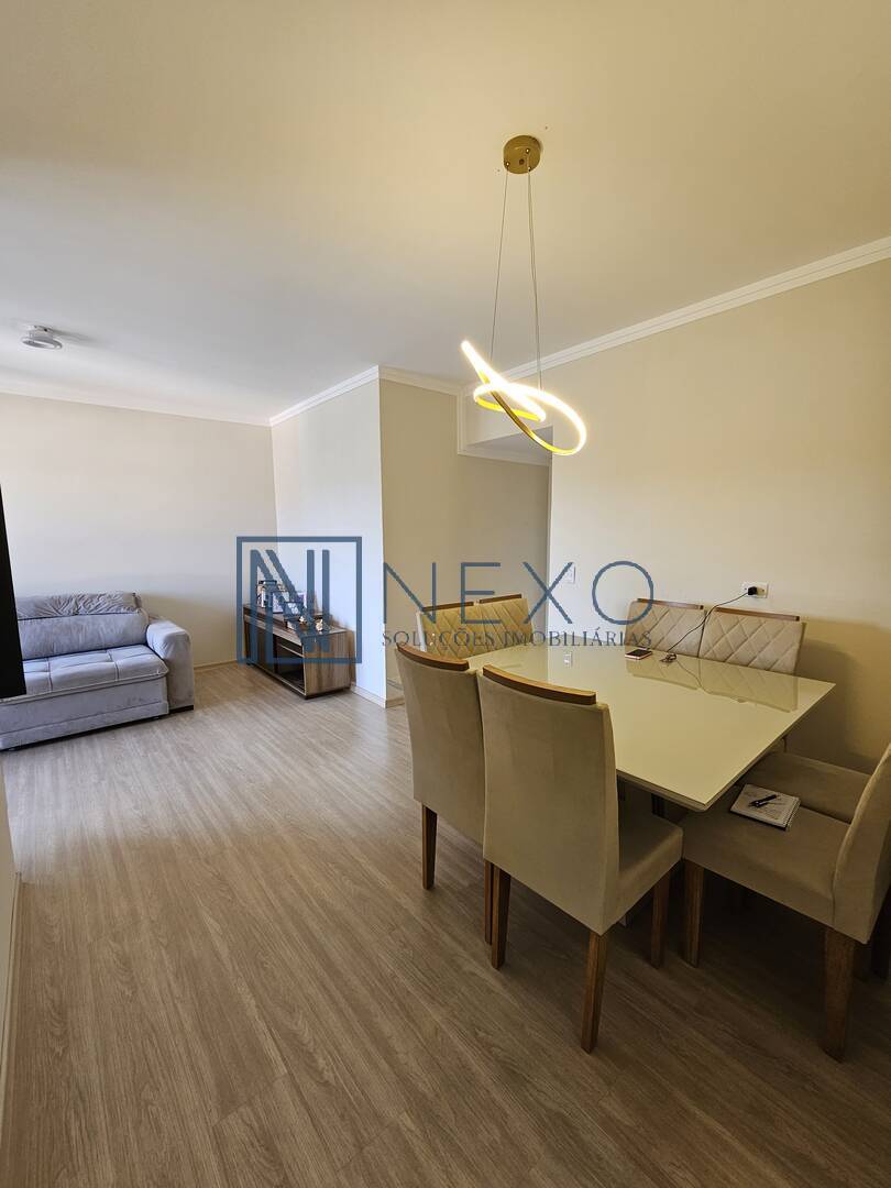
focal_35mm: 13
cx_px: 446
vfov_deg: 106.2
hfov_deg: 89.9
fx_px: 446
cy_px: 594
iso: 100
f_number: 2.2
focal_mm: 2.2
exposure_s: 1/60
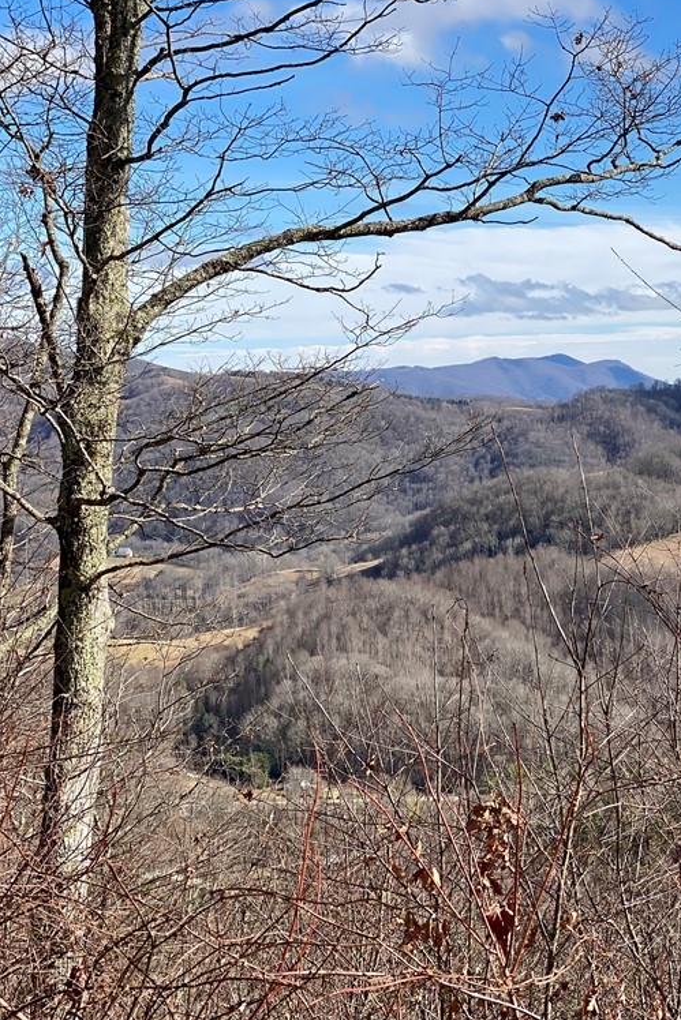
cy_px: 507
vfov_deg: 27.3
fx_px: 2099
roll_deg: +1.5
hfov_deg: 18.2
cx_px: 588
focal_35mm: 74
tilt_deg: -2.0
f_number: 2
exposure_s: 1/1199
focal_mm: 6
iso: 20
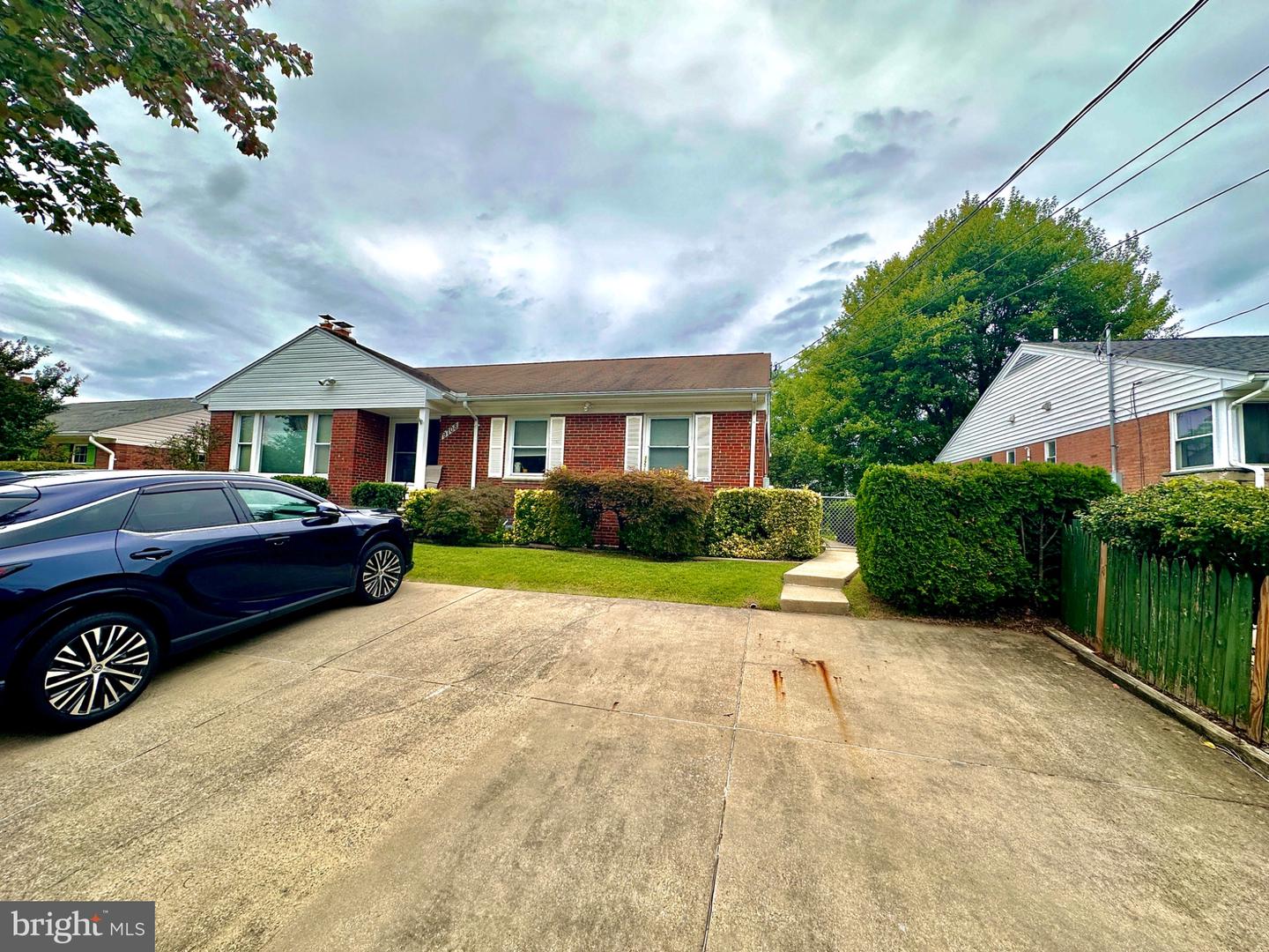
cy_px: 476
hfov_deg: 102.1
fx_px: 513
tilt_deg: +4.6
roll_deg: -1.8
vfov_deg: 85.7
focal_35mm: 14
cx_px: 634
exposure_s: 1/1261
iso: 40
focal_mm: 2.22
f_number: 2.2
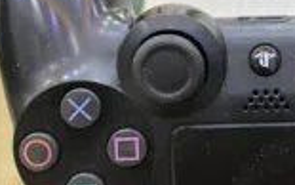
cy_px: 78
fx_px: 571
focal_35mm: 71
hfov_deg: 28.0
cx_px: 259
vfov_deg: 18.4
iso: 200
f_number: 1.8
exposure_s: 1/50
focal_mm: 4.25
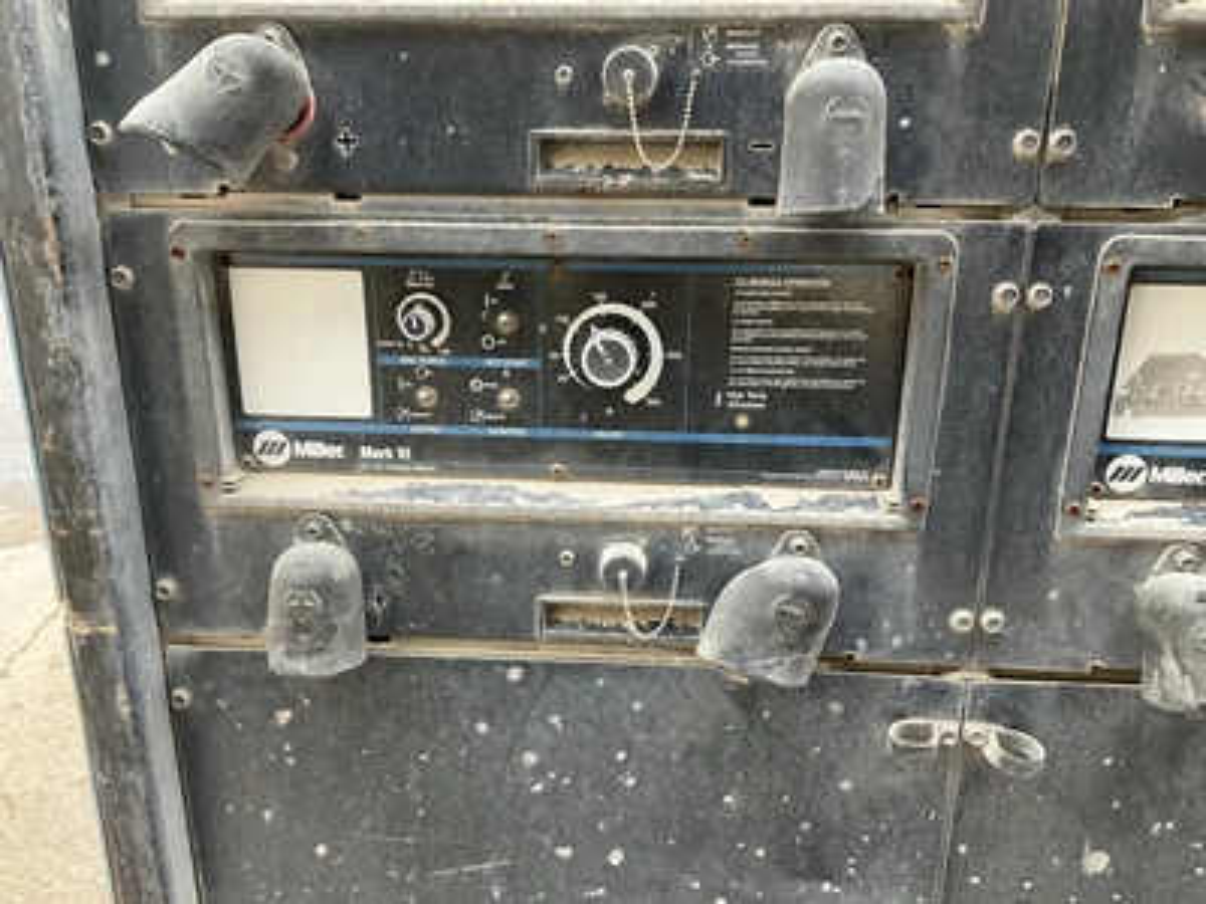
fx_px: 1010
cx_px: 603
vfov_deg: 48.2
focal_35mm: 29
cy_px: 452
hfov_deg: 61.7
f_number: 1.8
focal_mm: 3
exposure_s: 1/70
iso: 64
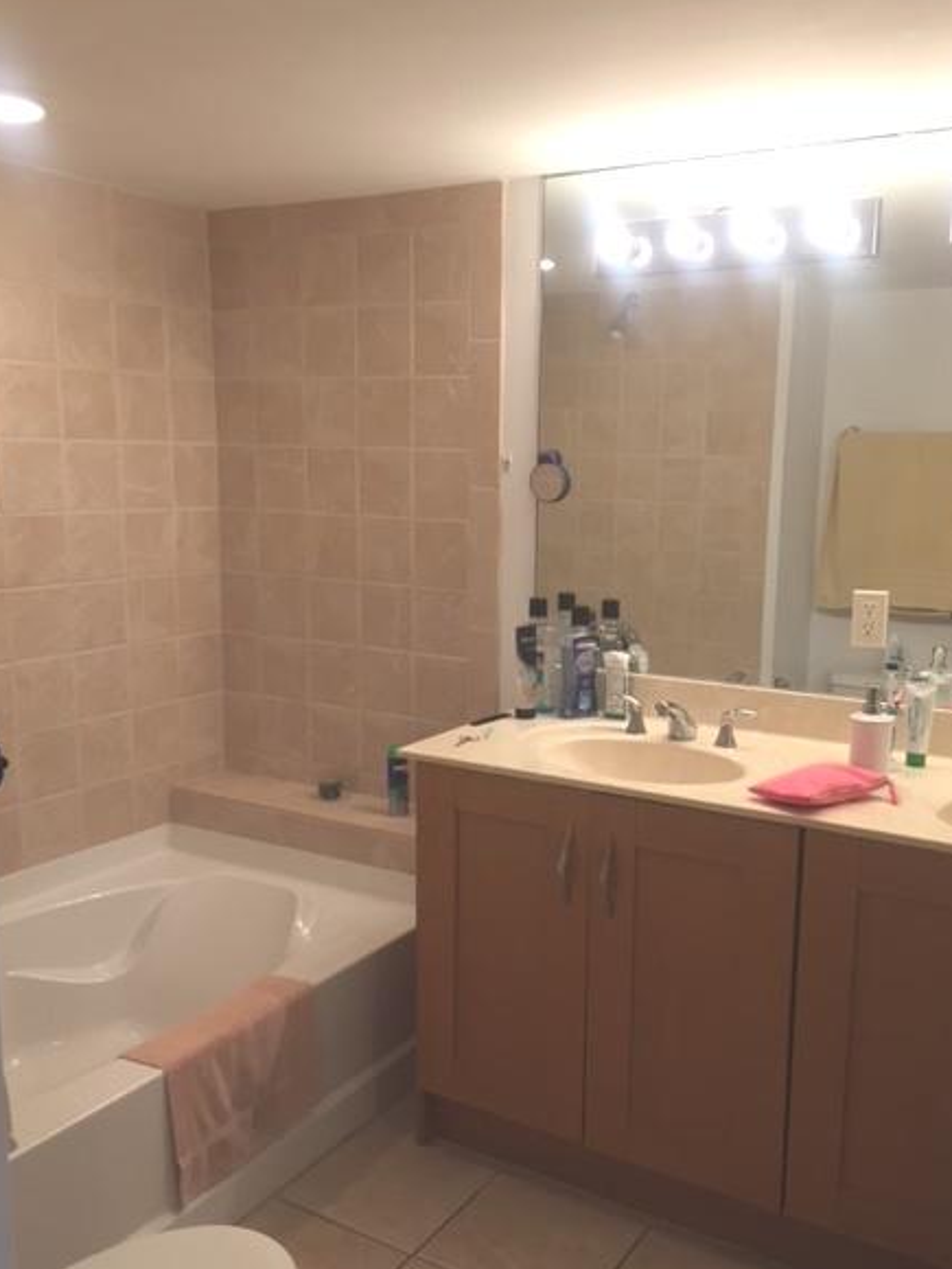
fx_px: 1173
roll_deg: -0.8
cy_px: 674
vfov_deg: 56.8
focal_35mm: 32
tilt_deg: -10.9
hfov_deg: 44.1
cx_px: 512
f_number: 2.2
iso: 32
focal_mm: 4.15
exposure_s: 1/30
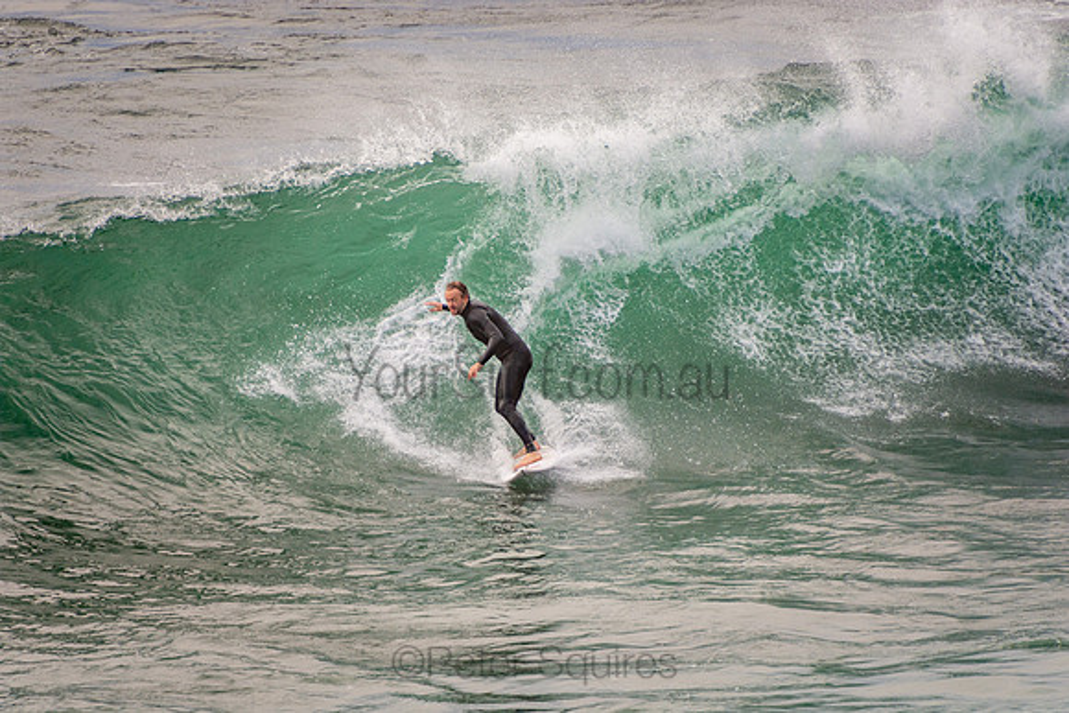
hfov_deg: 3.4
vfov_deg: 2.3
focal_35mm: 600
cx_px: 534
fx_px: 17820
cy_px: 356
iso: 450
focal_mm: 400
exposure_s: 1/800
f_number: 5.6
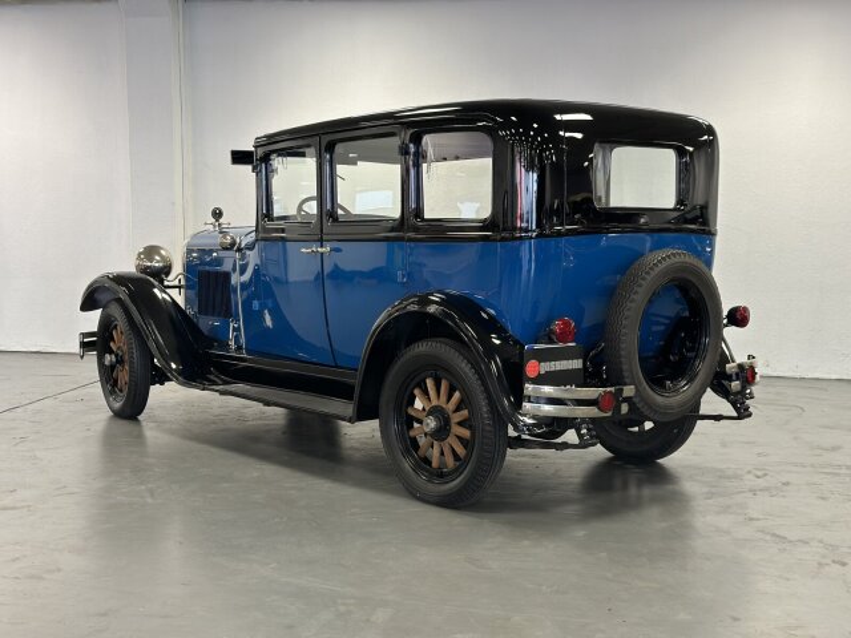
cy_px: 319
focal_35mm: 48
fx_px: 1180
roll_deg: -0.4
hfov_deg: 39.7
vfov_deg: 30.3
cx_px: 426
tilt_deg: -6.3
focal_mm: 6.86
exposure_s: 1/60
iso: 160
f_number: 1.78
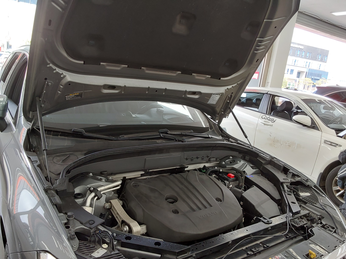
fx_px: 280
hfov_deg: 63.4
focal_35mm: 28
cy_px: 130
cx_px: 173
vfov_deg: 49.7
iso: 50
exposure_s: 1/60
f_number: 1.9
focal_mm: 2.91
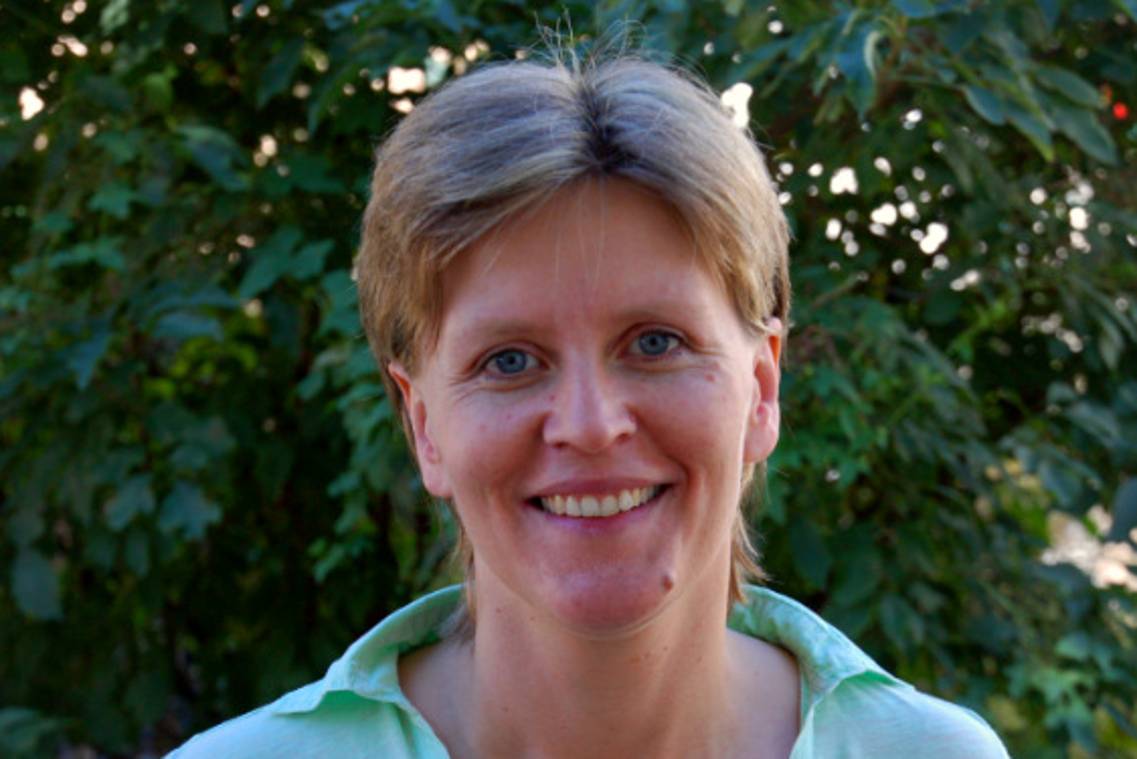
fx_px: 3033
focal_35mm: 96
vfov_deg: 14.3
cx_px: 597
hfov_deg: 21.2
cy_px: 391
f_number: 6.3
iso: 800
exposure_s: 1/200
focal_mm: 60
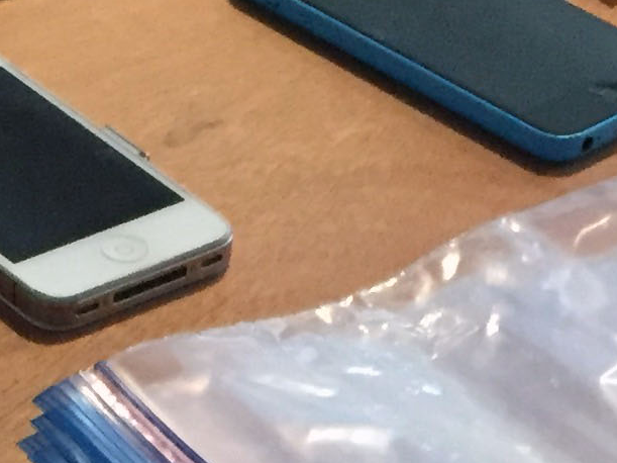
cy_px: 879
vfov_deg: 9.1
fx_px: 2762
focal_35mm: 155
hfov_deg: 12.7
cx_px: 258
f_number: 2.2
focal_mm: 4.15
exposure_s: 1/30
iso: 250
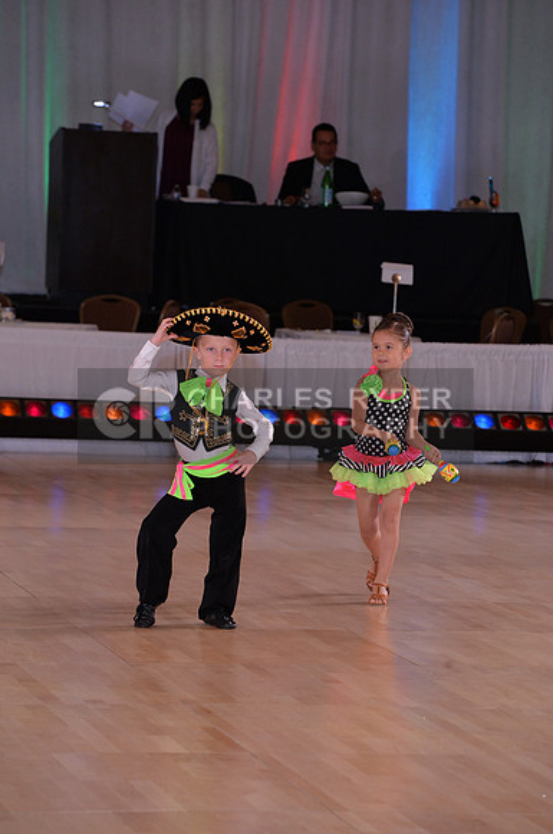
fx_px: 3929
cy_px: 417
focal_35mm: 170
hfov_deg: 8.1
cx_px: 276
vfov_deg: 12.1
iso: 2000
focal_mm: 170
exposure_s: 1/250
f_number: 6.3
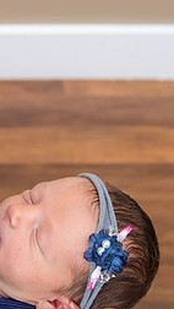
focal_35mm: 97
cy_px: 201
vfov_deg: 21.9
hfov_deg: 12.2
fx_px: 795
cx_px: -32
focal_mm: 38
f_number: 4.5
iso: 800
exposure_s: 1/250
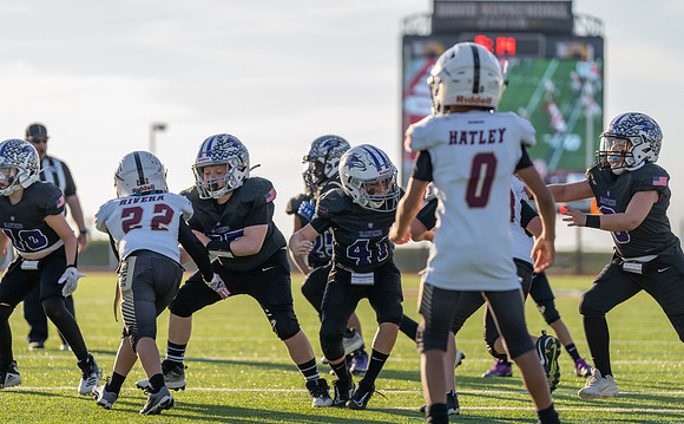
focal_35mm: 145
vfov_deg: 9.0
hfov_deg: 14.4
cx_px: 341
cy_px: 228
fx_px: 2704
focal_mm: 137
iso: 160
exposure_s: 1/1250
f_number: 2.8
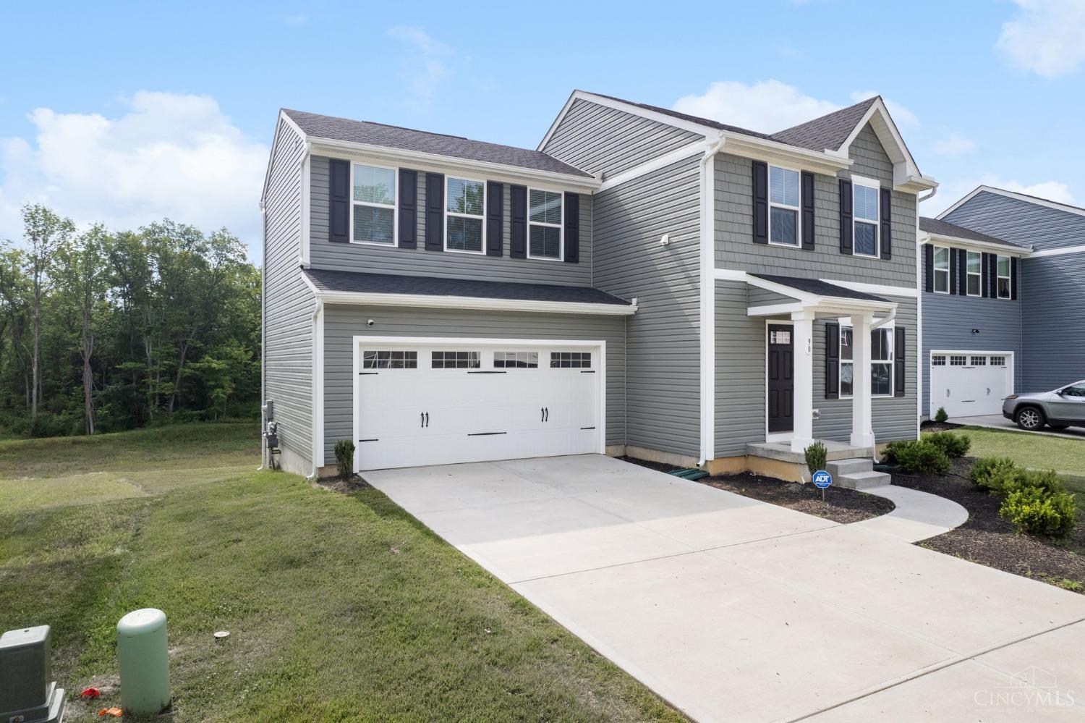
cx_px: 542
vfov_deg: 57.2
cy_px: 362
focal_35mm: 22
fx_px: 663
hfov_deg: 78.6
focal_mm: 8.38
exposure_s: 1/2000
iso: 110
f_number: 2.8
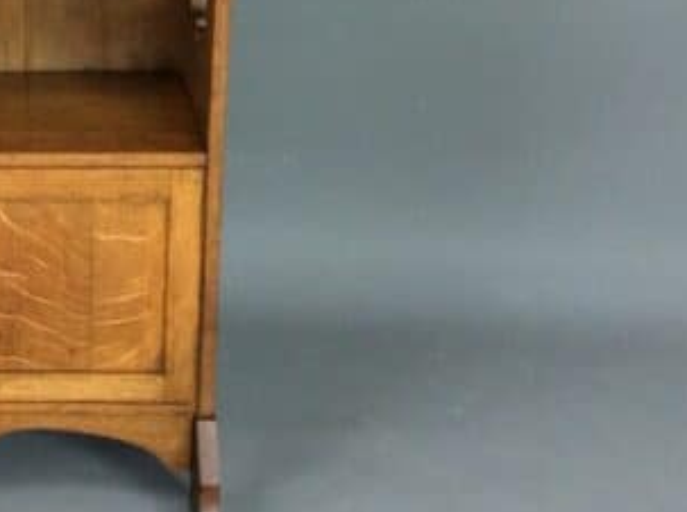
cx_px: -61
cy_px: -53
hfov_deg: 22.8
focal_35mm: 81
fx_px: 1604
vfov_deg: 17.5
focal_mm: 3.3
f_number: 2.4
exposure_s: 1/25
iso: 80
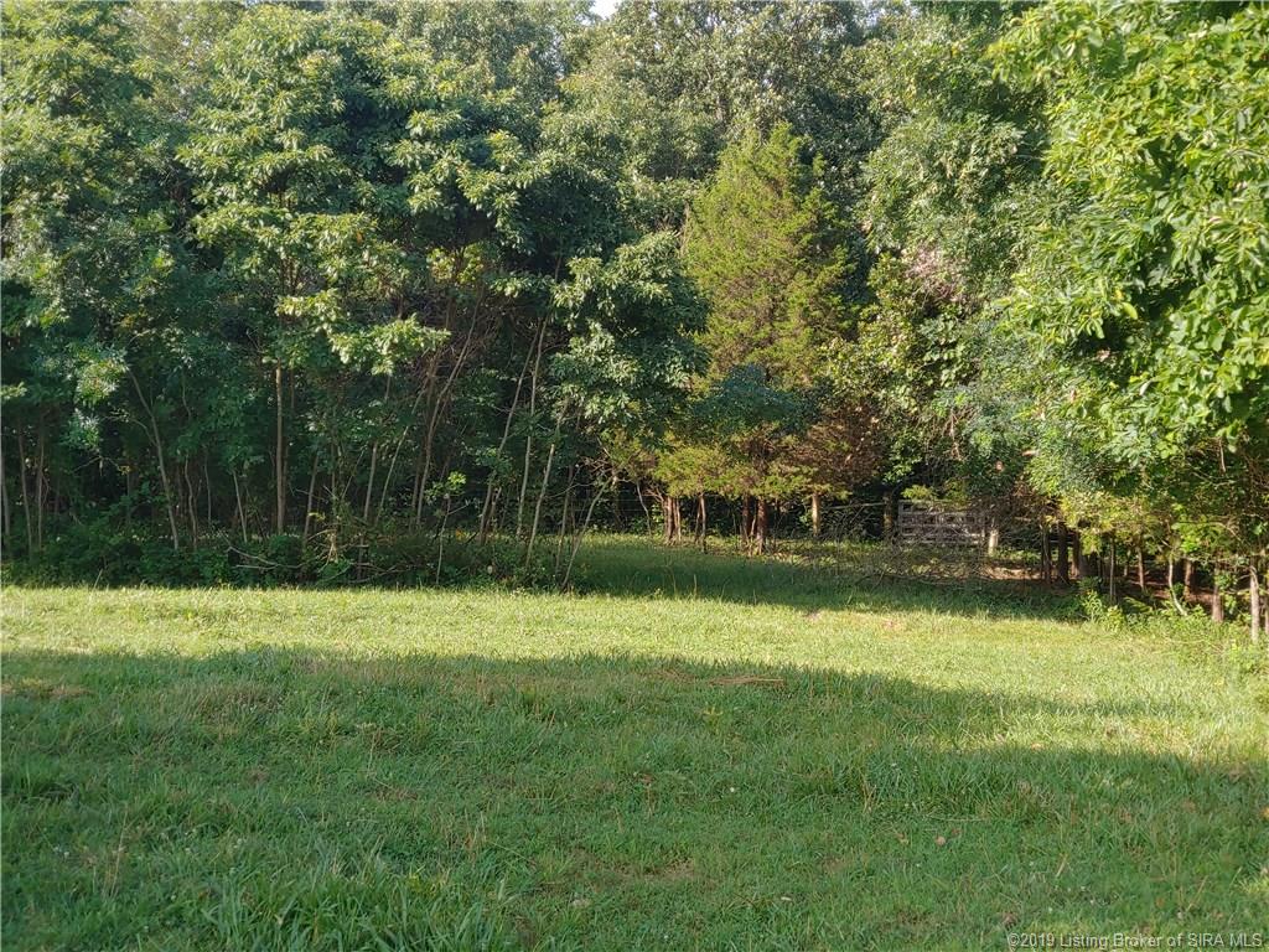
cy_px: 476
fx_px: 1833
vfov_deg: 29.1
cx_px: 634
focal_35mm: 50
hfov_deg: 38.2
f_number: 2.4
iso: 50
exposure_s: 1/120
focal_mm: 5.88
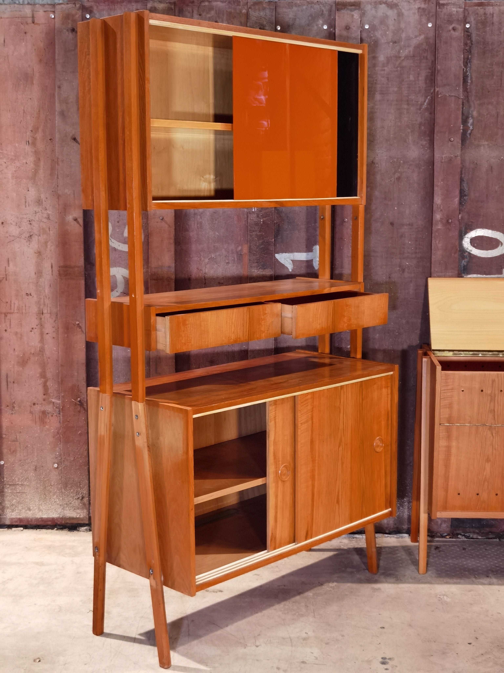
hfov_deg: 29.1
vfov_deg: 38.2
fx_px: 971
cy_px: 336
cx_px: 252
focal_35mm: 50
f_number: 1.9
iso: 320
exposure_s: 1/33.3
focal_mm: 6.71
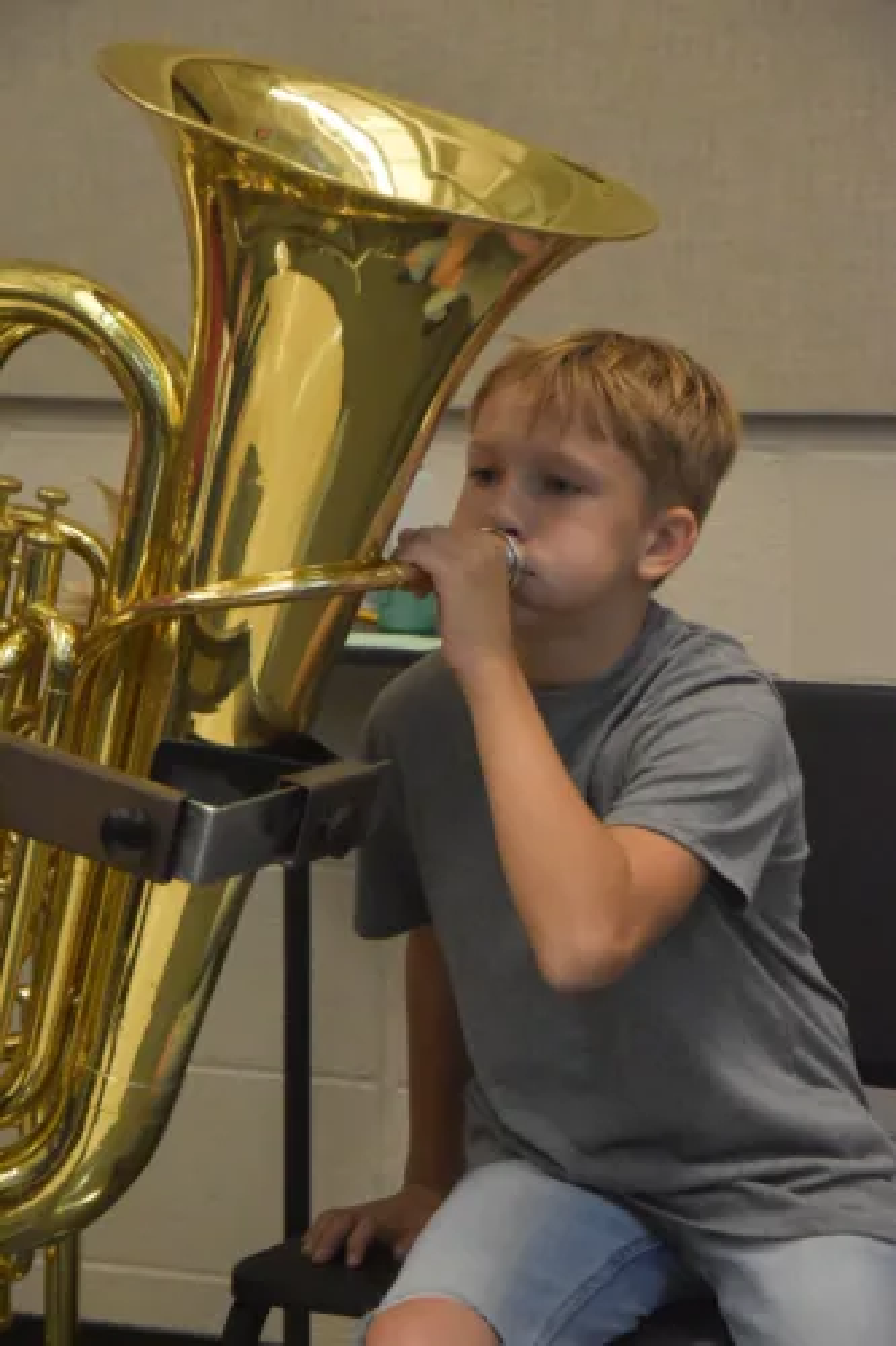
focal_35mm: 112
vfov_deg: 18.2
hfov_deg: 12.2
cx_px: 448
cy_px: 673
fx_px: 4203
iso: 7200
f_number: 5.3
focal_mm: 75
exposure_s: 1/250
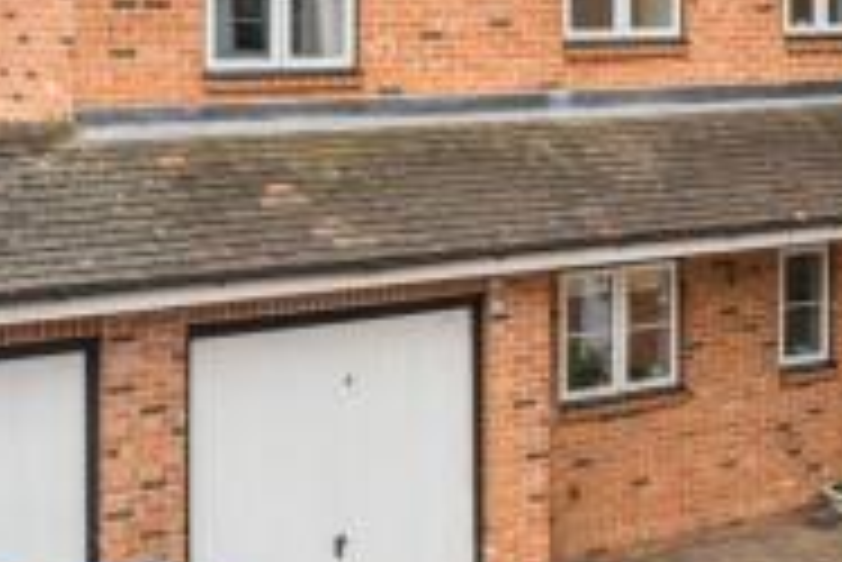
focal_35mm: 89
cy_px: 115
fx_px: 2083
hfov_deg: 22.7
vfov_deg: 15.3
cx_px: 612
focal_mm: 35
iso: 320
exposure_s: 1/200
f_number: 8
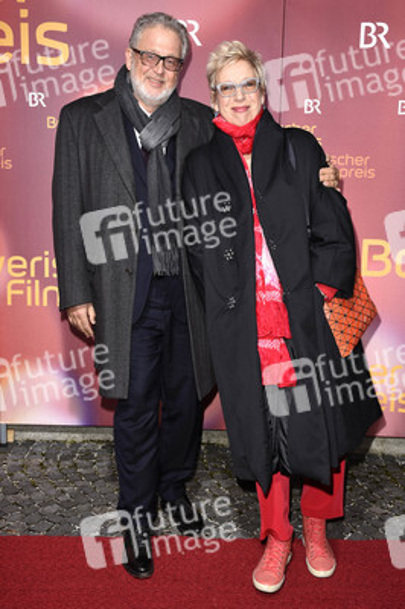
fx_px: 685
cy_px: 304
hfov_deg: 33.0
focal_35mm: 40
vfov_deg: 48.0
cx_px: 202
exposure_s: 1/160
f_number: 6.3
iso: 320
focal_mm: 27
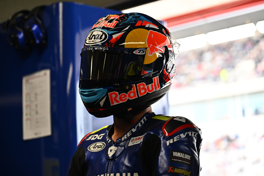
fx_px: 733
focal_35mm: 100
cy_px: 88
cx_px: 132
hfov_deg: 20.4
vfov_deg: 13.7
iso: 1400
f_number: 4
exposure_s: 1/800
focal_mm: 100
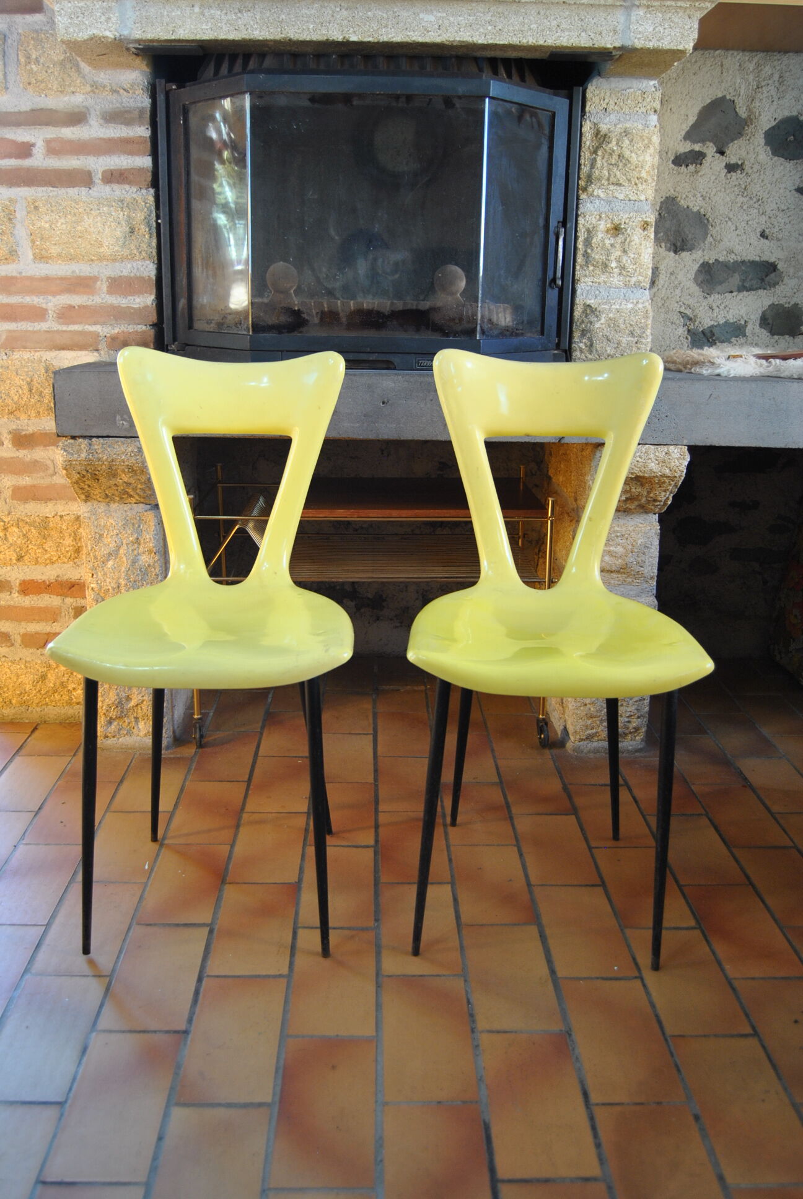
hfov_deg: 40.1
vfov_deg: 57.2
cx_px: 402
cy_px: 600
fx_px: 1101
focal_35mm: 33
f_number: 3.5
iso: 280
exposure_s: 1/30
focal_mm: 22
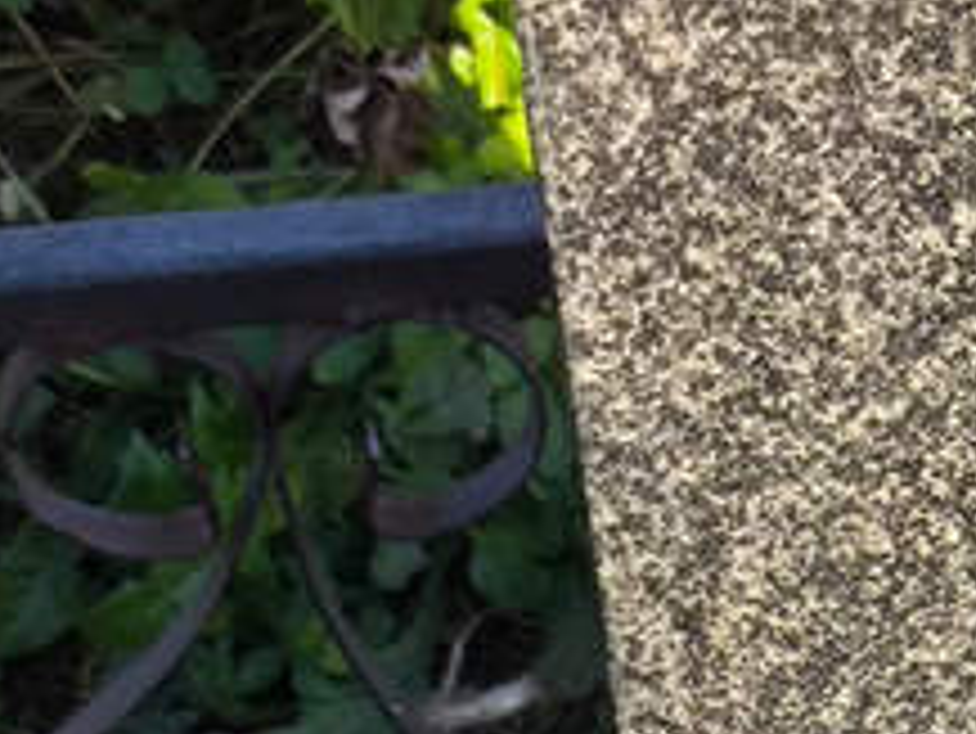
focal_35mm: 184
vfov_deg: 7.9
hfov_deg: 10.4
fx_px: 5191
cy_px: 1202
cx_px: 1419
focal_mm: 4.71
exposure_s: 1/396
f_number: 1.7
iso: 50
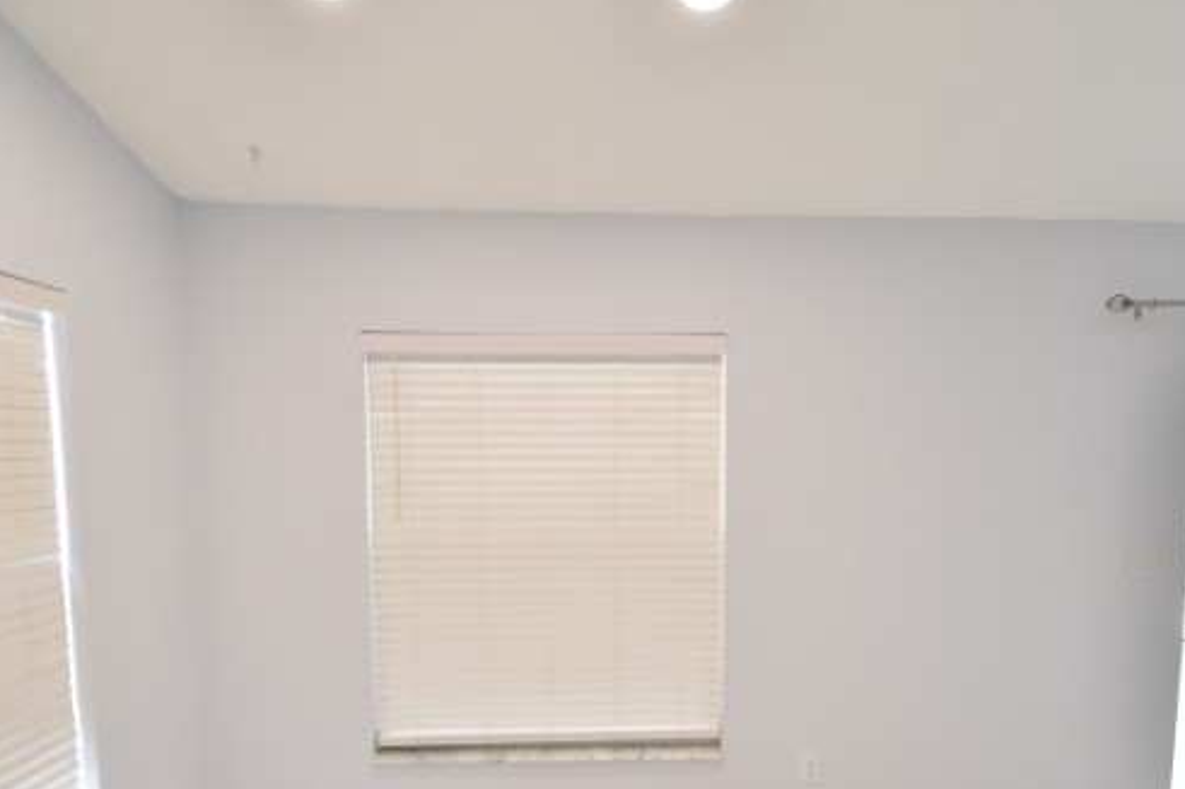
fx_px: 724
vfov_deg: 55.9
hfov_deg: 78.4
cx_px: 652
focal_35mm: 22
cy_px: 528
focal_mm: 10
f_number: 3.5
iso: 800
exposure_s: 1/250
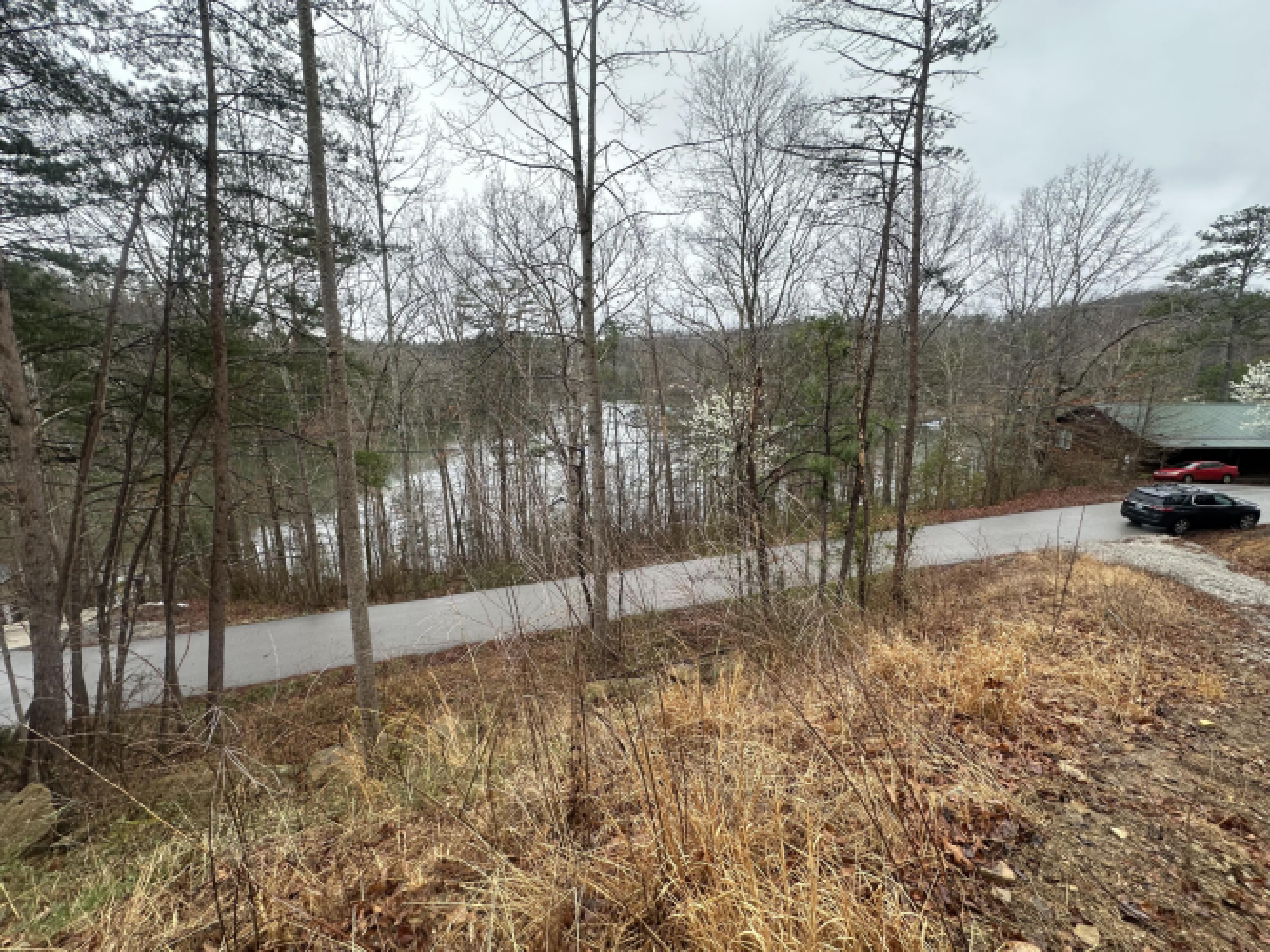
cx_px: 635
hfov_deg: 102.1
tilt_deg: -12.5
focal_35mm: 14
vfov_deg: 85.7
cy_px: 476
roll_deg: -0.7
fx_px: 514
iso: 40
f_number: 2.2
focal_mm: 2.22
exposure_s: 1/225
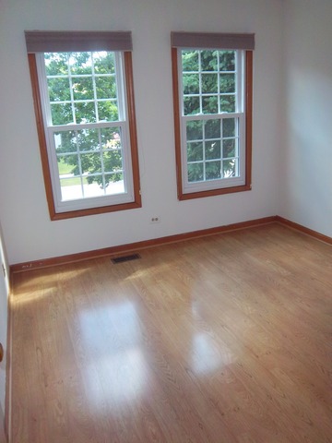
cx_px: 166
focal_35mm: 28
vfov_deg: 63.4
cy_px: 222
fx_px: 358
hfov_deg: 49.7
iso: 160
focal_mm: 5.05
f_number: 3.5
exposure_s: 1/60
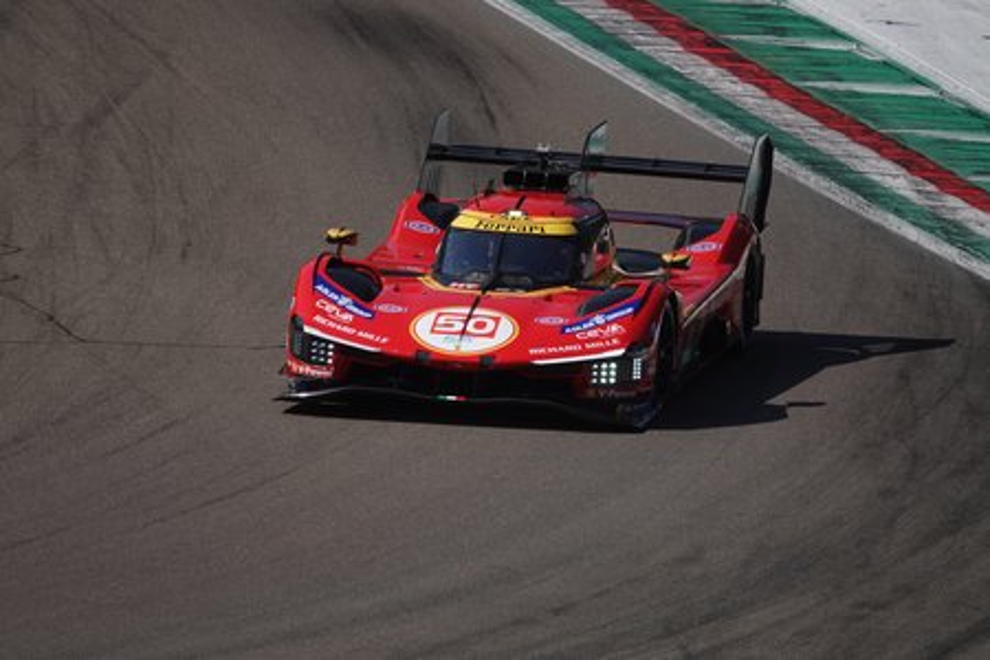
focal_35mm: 600
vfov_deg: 2.3
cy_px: 330
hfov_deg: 3.4
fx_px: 16499
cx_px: 495
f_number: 4.5
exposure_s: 1/1600
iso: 125
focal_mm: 220
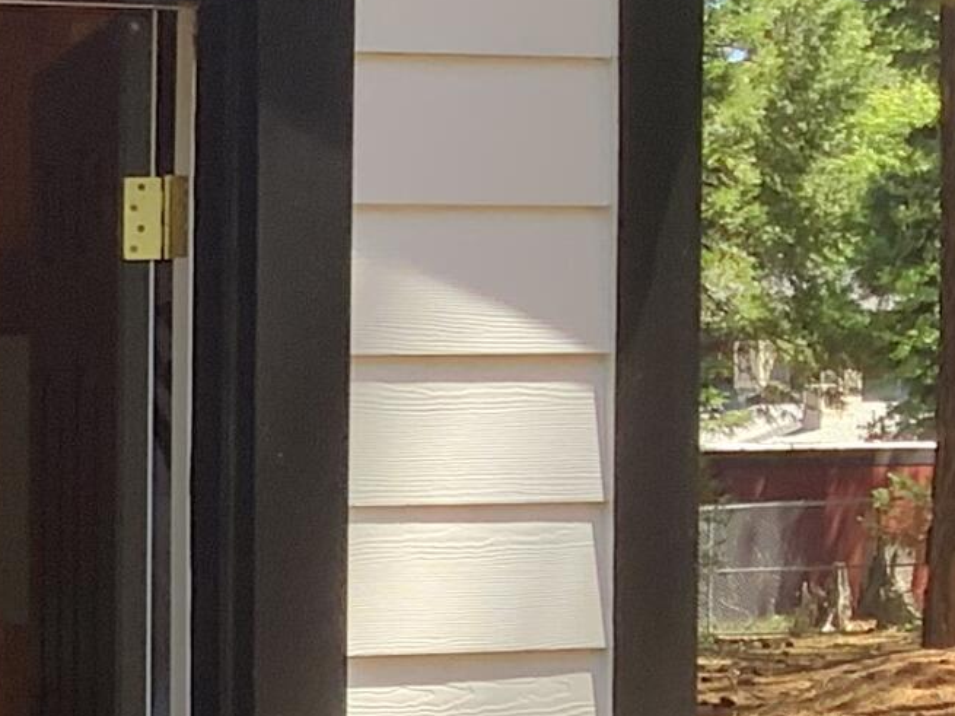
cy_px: 592
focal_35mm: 142
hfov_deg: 12.2
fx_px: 3917
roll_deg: +0.6
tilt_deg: -0.5
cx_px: -983
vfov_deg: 10.4
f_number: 2.4
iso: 32
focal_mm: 3.3
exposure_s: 1/120
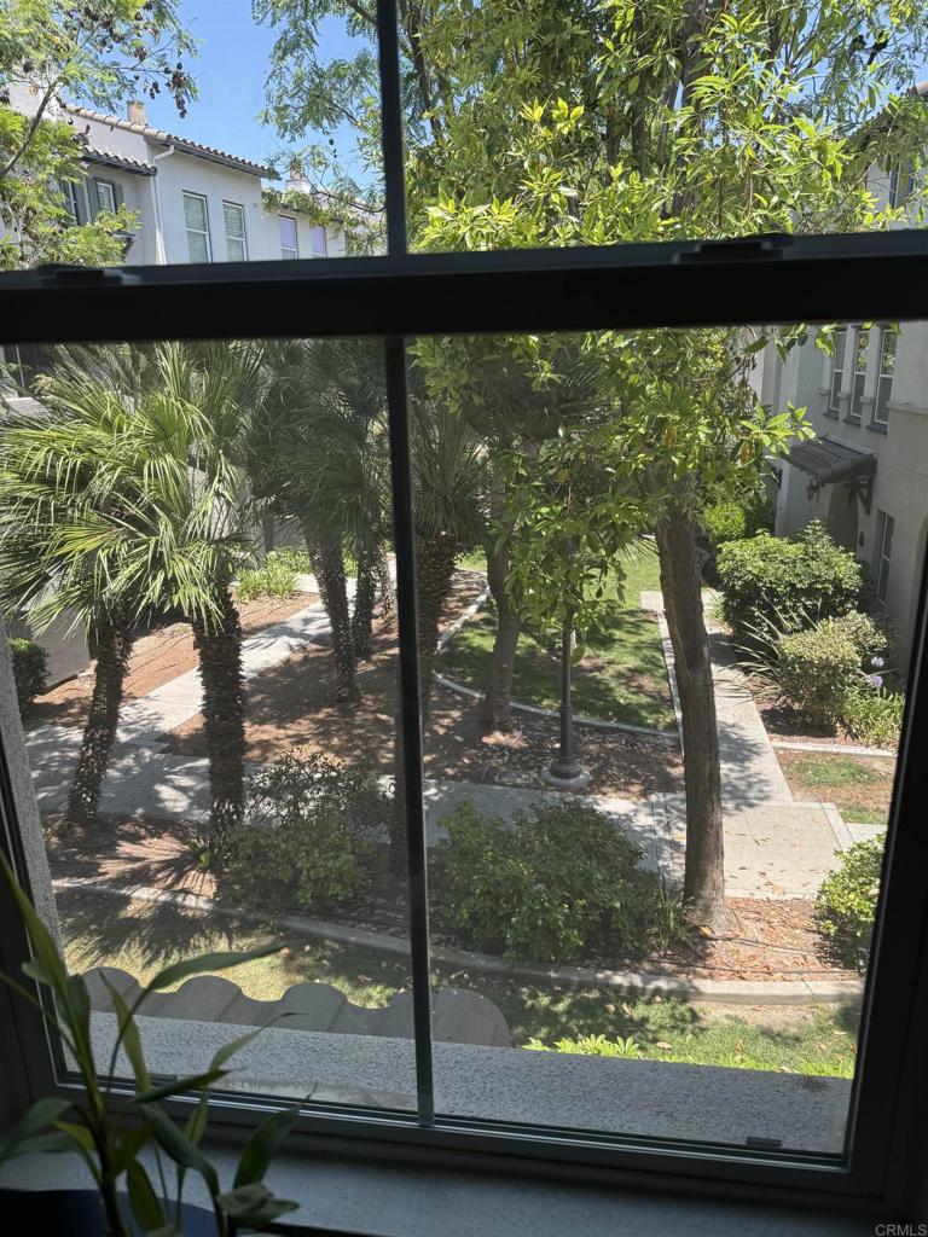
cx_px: 464
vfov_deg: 71.6
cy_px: 618
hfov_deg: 56.8
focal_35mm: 24
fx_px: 858
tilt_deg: -16.3
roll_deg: +1.6
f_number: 1.78
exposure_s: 1/805
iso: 100
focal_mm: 6.76
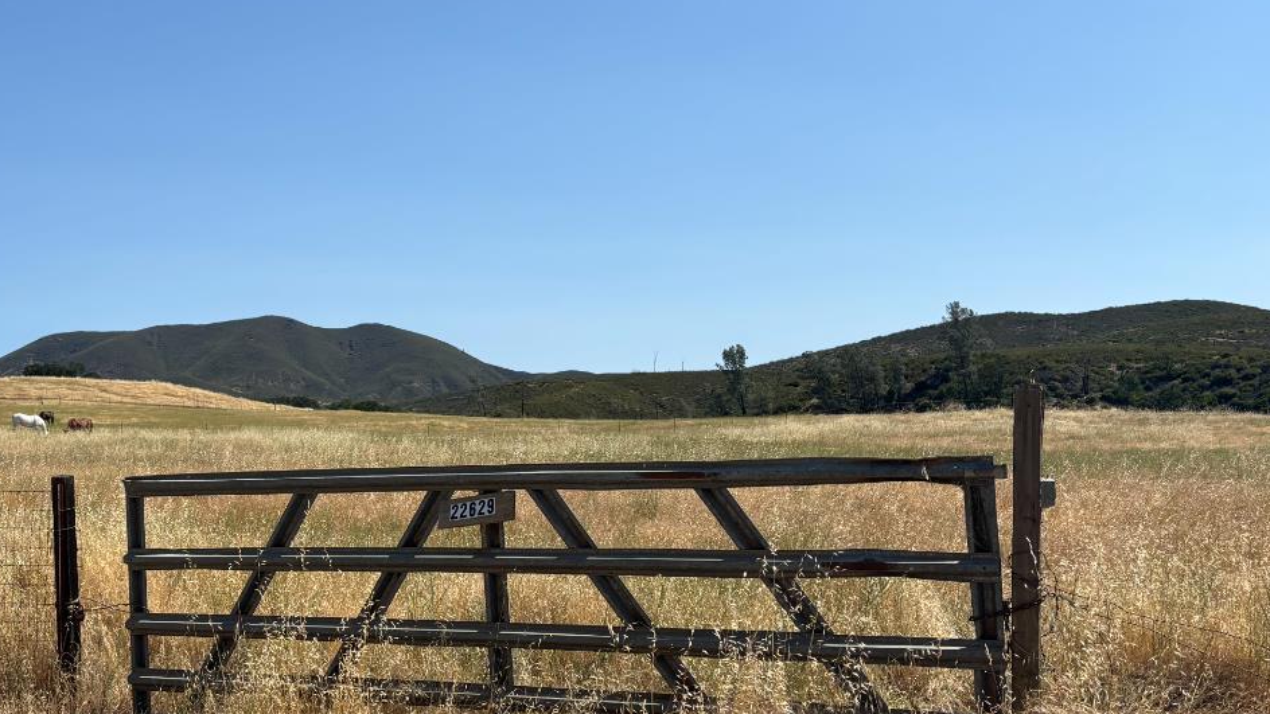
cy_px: 376
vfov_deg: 26.5
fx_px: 1515
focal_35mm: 45
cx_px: 390
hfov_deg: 44.6
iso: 50
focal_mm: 5.96
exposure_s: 1/4630
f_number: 1.6
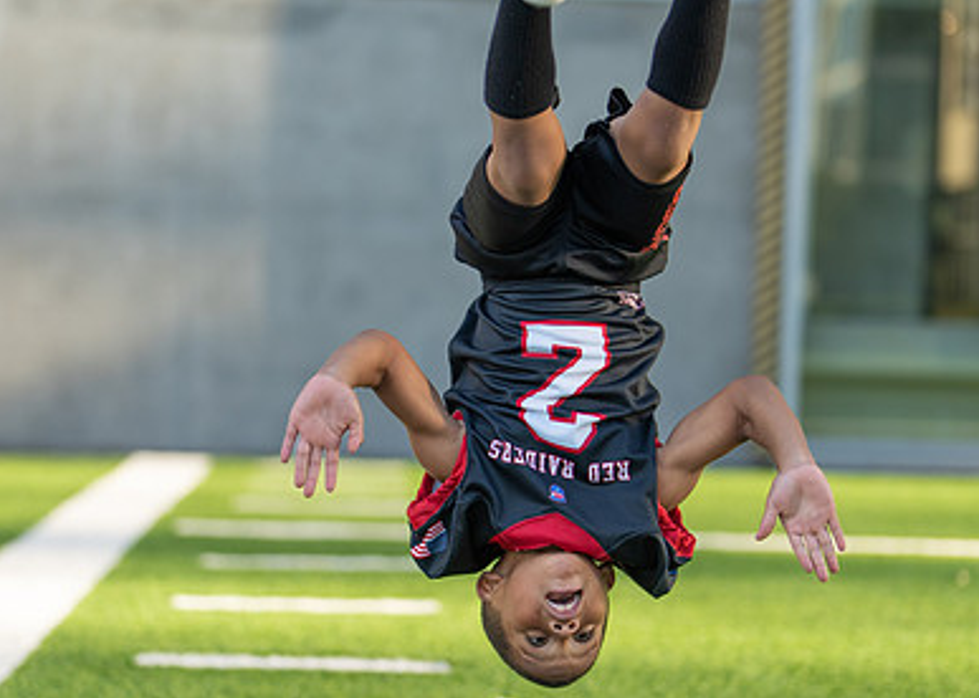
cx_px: 461
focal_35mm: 90
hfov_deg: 22.1
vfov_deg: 15.9
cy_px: 422
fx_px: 2501
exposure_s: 1/2500
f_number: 1.2
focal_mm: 50
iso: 125
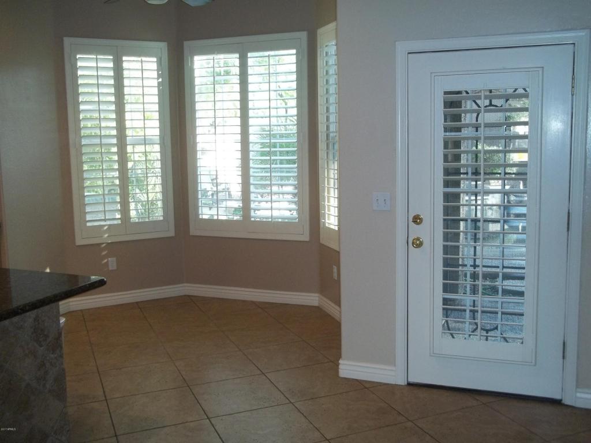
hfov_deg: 51.4
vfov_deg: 39.7
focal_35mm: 36
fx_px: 615
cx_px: 296
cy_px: 222
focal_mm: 6.5
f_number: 3.1
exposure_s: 1/40
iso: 160
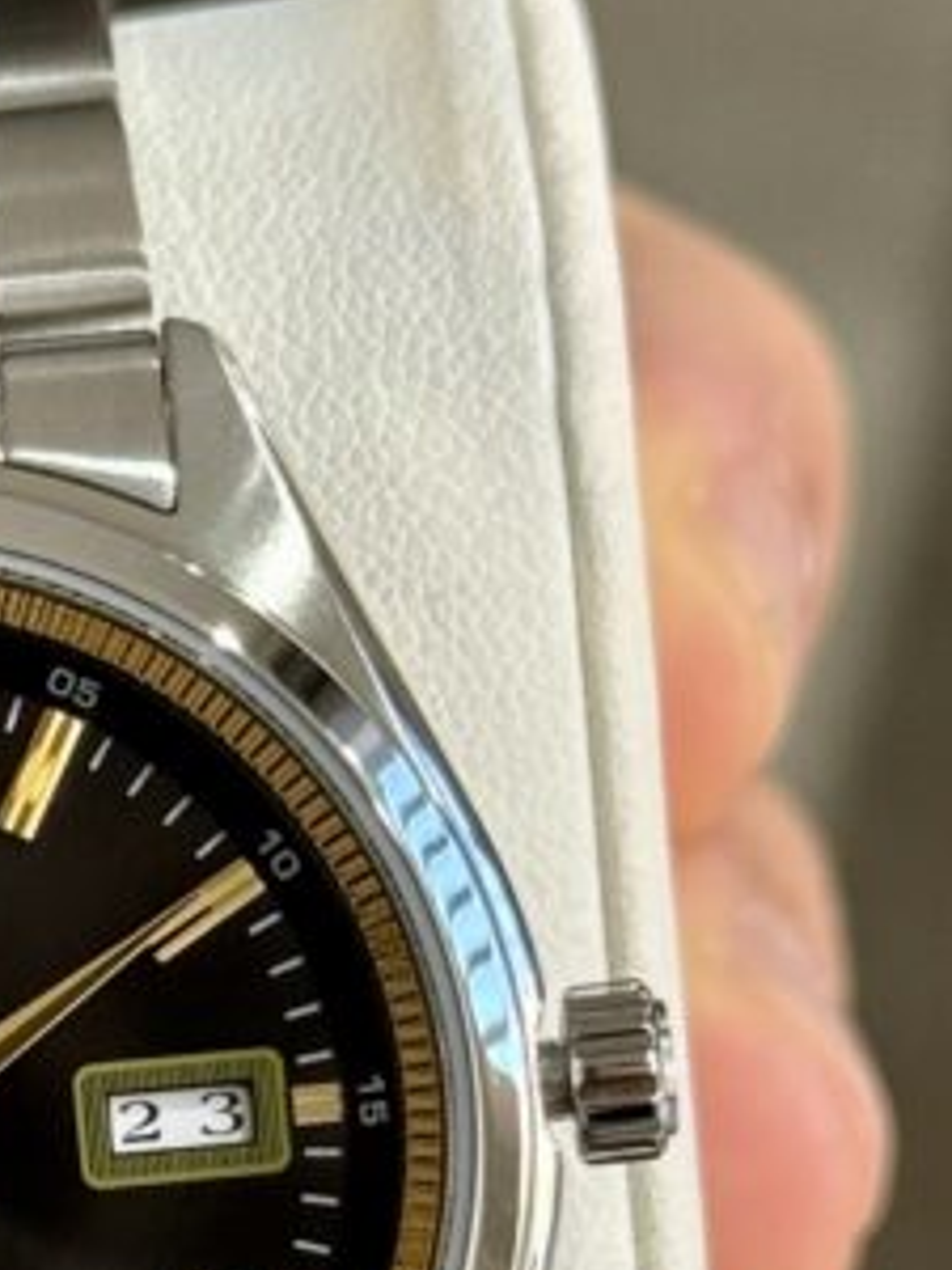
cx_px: -4
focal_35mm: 128
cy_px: 1198
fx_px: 4694
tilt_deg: -42.8
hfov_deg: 11.5
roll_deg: -11.4
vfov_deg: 15.2
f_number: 1.78
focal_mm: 6.76
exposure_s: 1/50
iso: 64
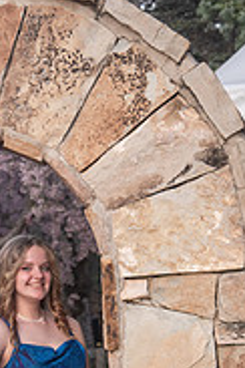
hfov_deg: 9.5
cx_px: -4
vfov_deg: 14.1
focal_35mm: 143
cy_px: 376
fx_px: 1460
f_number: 4.5
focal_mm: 58
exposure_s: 1/125
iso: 500
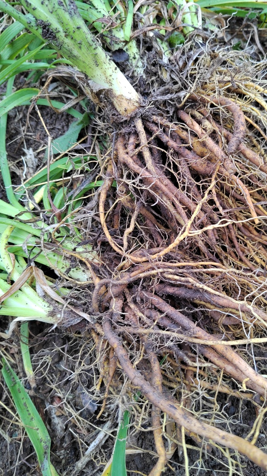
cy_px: 233
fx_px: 327
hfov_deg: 43.7
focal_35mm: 26
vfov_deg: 71.9
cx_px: 180
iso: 269
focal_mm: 5.52
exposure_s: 1/100
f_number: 1.9
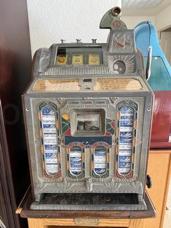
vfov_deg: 71.7
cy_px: 114
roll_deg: +0.9
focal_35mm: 24
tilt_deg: -15.9
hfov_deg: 56.7
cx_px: 86
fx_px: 158
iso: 320
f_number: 1.78
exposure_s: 1/60
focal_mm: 6.76
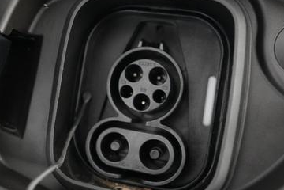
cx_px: 106
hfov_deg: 40.8
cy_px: 94
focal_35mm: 48
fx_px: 379
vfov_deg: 28.1
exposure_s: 1/60
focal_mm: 27
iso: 6400
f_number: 2.8
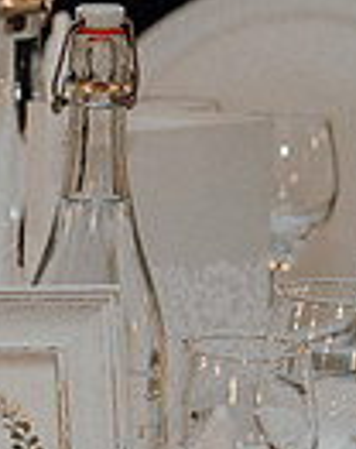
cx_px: -188
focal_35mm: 292
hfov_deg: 5.2
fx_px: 3864
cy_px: 605
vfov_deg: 6.6
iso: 2500
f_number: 3.5
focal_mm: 70
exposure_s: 1/160
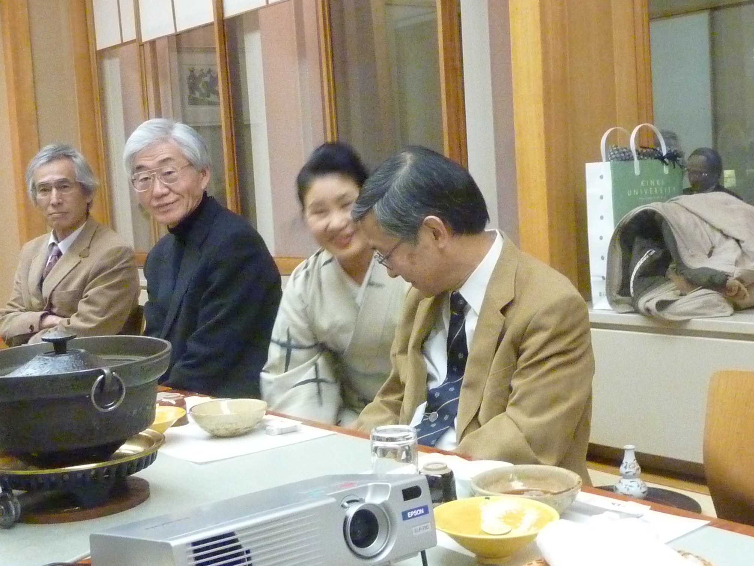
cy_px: 283
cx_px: 384
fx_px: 1067
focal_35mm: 49
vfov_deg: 29.7
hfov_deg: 38.9
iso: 800
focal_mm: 4.4
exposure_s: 1/25
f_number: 3.3
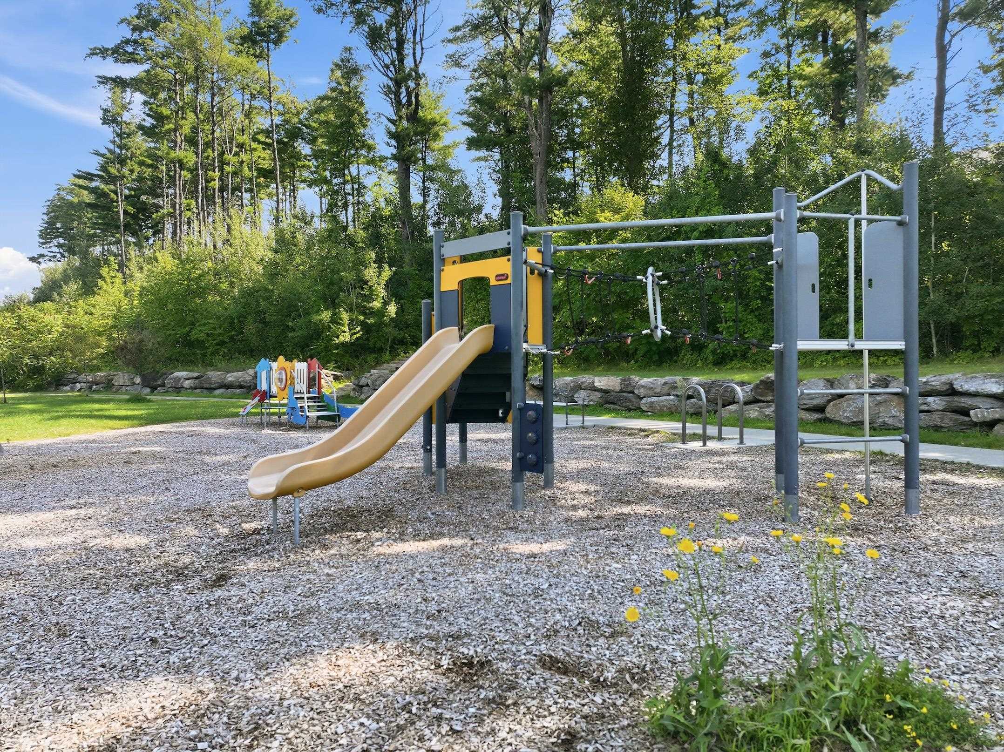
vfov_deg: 56.8
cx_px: 502
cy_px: 376
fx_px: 696
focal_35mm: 24
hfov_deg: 71.6
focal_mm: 12.3
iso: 300
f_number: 2.8
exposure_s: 1/1000
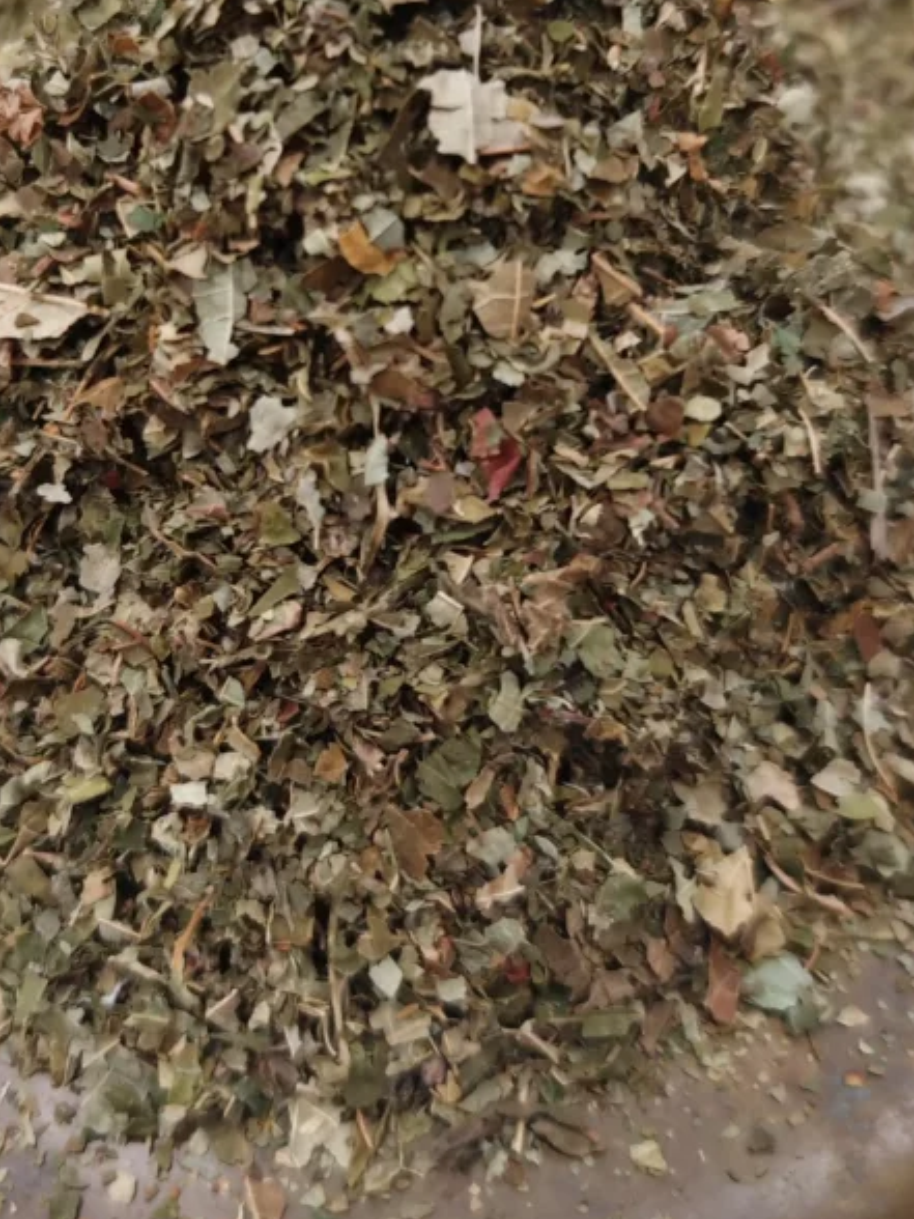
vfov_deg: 39.9
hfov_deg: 30.7
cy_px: 404
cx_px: 340
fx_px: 1655
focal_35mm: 47
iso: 250
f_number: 1.4
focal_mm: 6.83
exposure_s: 1/50
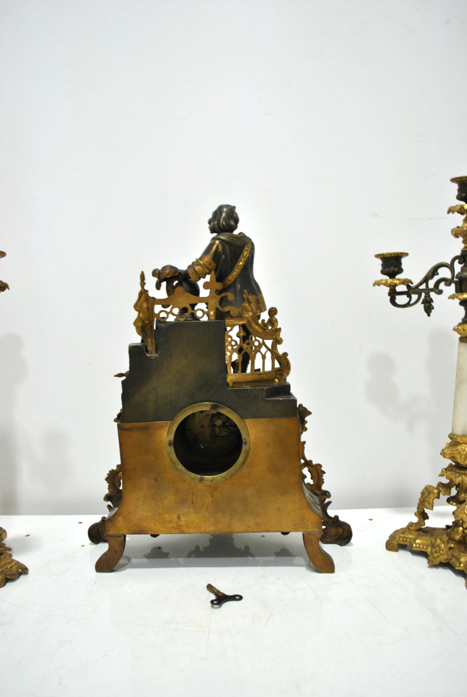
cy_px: 348
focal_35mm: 27
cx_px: 234
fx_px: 524
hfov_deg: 48.1
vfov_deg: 67.3
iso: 200
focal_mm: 18
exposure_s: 1/20
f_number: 3.5
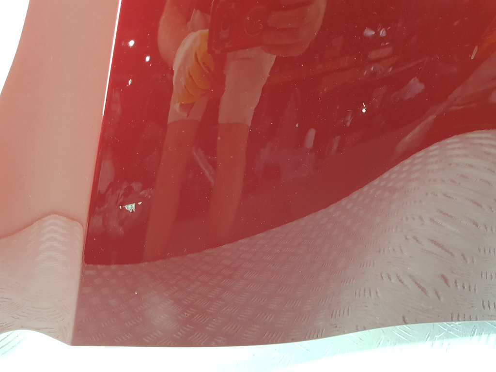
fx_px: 373
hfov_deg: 67.3
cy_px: 186
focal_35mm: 26
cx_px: 248
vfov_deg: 53.1
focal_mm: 4.2
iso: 160
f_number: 1.7
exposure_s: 1/50
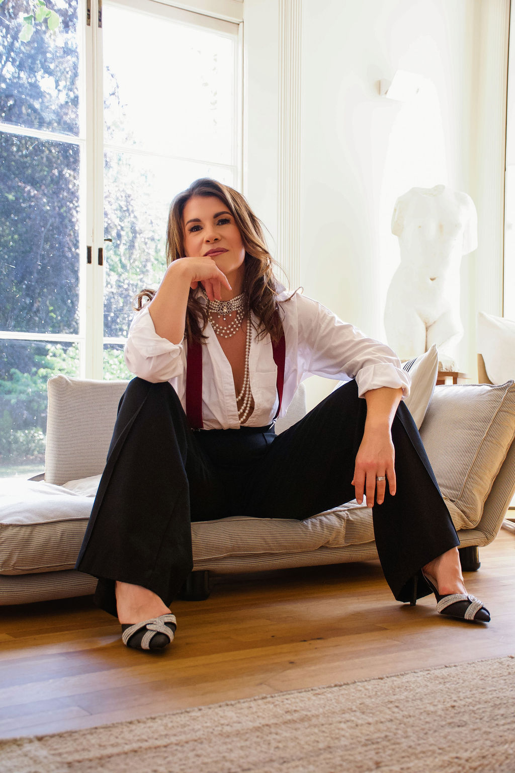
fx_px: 1030
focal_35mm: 48
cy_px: 386
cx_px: 258
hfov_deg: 28.1
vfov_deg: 41.1
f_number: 4.5
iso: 1600
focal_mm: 32
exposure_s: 1/320
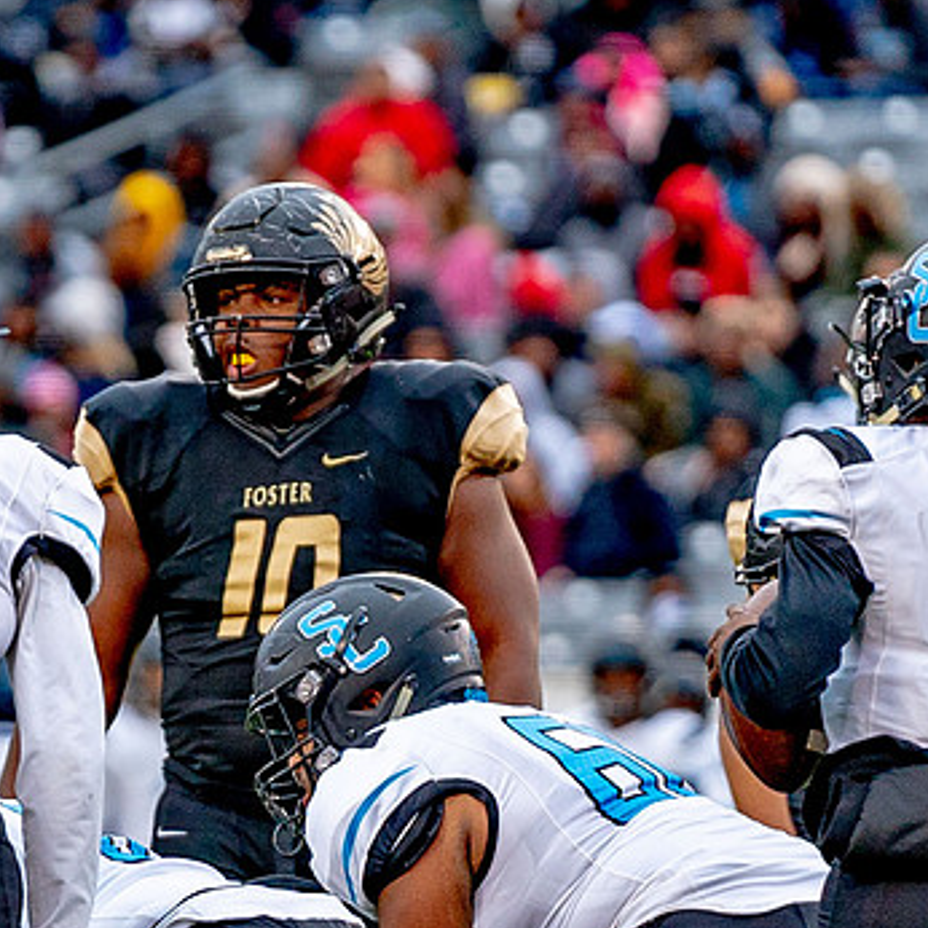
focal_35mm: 758
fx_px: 22990
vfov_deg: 2.3
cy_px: 547
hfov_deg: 2.3
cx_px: 183
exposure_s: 1/1500
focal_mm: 200
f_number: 2.8
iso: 400
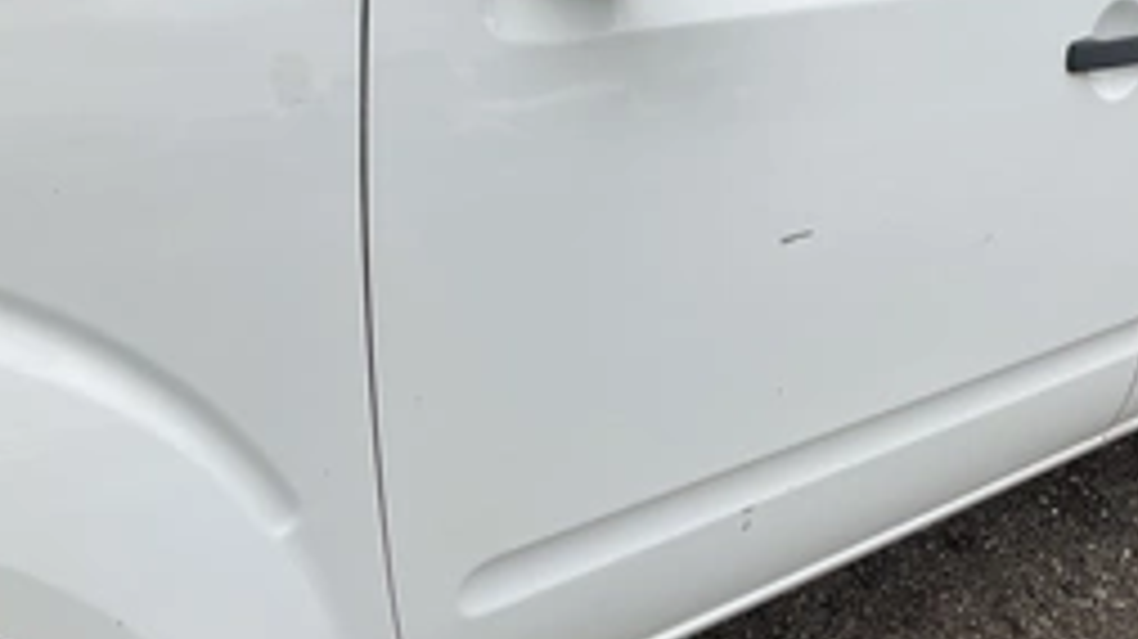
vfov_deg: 23.7
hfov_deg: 40.5
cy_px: 184
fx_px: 1508
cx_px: 805
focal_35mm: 50
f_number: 1.8
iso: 25
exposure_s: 1/1626
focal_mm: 3
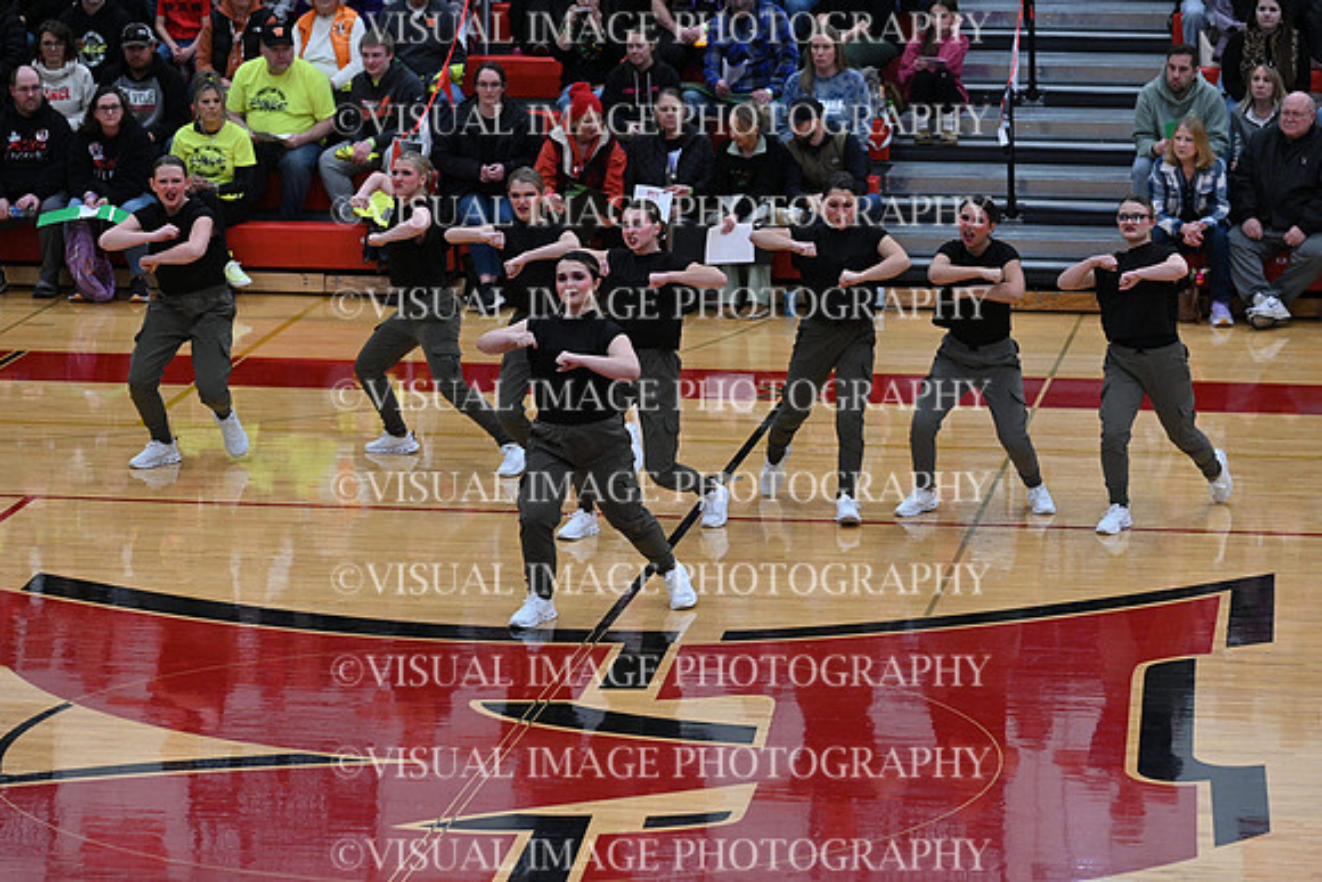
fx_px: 4958
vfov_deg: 10.2
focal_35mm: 135
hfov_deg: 15.2
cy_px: 441
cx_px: 661
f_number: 4
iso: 4000
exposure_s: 1/400
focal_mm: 135
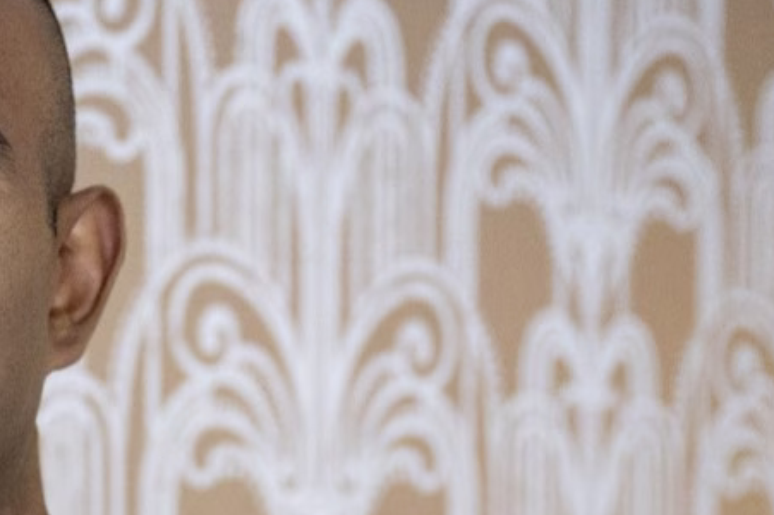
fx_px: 3051
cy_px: 608
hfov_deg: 13.7
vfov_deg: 9.5
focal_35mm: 142
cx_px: -333
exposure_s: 1/125
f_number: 3.2
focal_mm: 40
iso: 1250
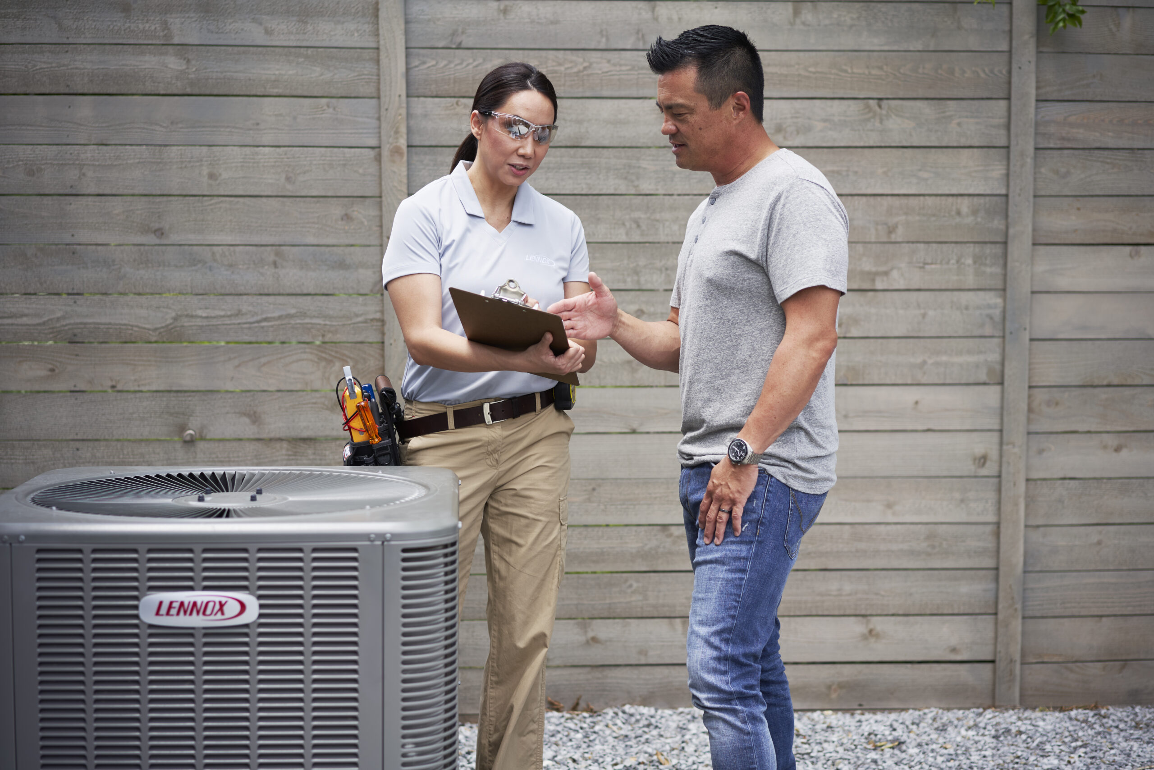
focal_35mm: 55
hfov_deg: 36.2
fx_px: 1763
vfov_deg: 24.6
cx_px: 577
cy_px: 385
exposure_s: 1/640
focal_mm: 55
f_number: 2.5
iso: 100
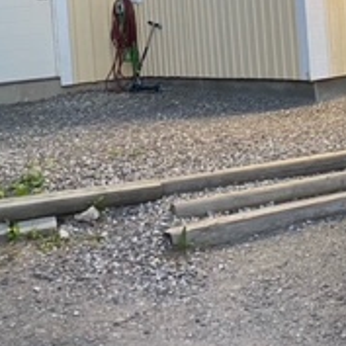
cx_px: 592
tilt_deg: +1.2
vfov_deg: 20.1
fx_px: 939
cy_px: -23
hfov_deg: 17.6
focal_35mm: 83
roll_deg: +4.5
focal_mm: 4.25
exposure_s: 1/50
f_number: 1.8
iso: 125
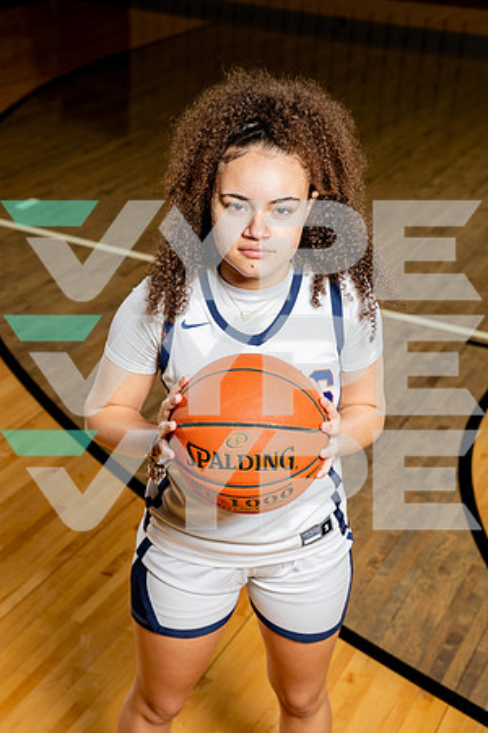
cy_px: 366
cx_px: 244
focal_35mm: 59
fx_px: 1200
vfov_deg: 33.9
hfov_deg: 23.0
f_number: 5.6
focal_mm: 59
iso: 400
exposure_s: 1/250
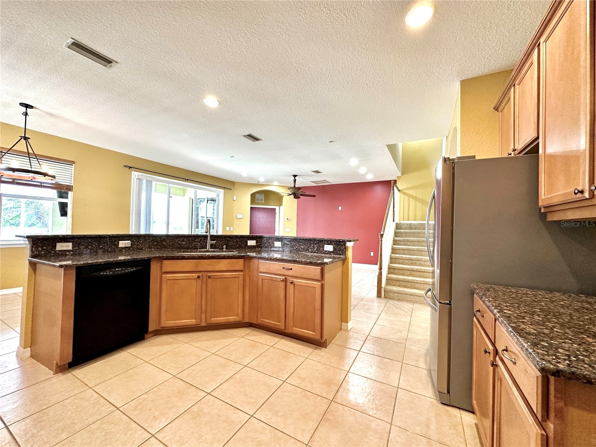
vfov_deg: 85.7
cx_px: 298
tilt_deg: +0.5
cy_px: 224
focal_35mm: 14
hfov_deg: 102.1
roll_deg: -1.4
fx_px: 241
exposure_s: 1/60
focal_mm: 2.22
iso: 200
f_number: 2.2
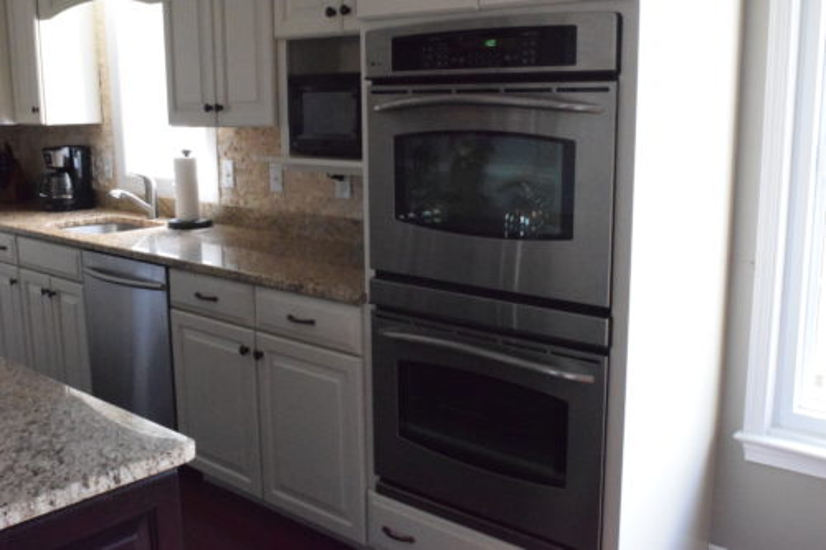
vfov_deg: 35.5
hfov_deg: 51.3
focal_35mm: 38
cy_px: 275
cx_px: 413
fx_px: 860
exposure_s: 1/25
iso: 12800
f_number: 22
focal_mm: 25
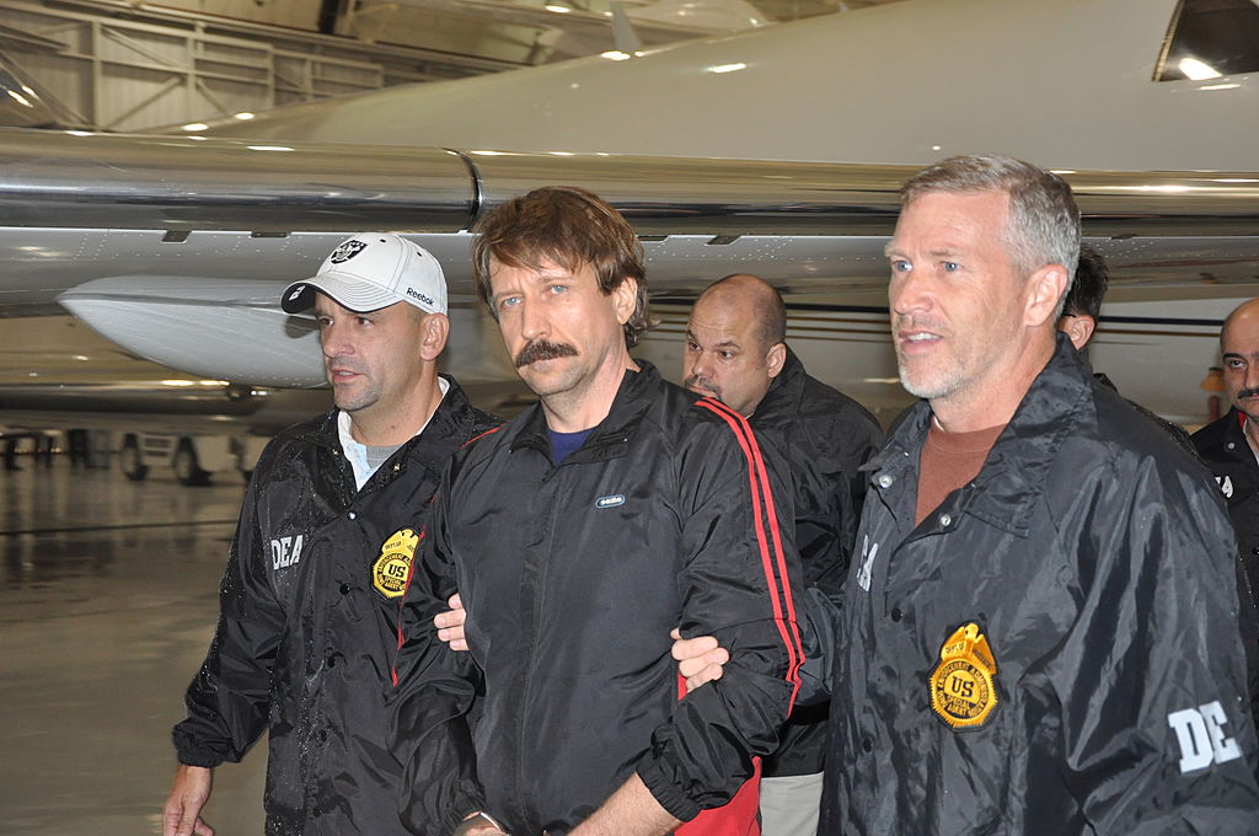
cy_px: 418
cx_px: 630
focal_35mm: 57
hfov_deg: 35.1
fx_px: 1991
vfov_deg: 23.7
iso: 800
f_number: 4.5
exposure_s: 1/60
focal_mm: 38
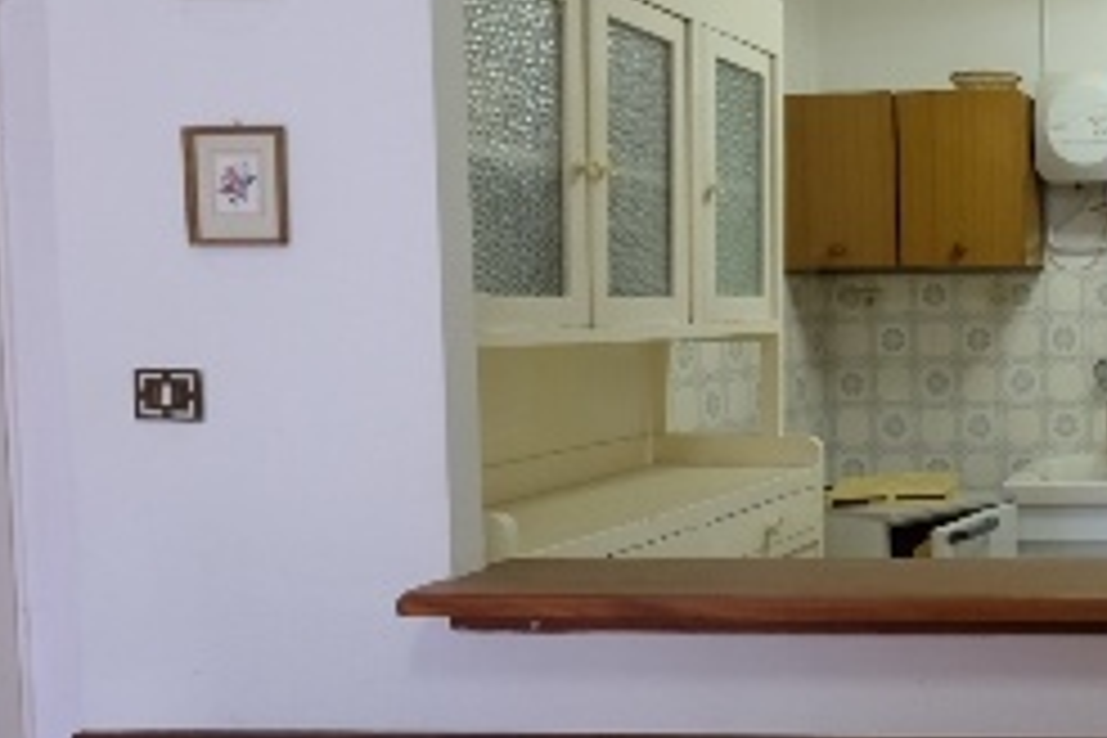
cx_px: 1238
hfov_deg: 39.7
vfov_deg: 34.2
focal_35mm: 39
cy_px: 380
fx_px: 1199
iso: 800
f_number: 4
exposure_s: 1/30
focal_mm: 10
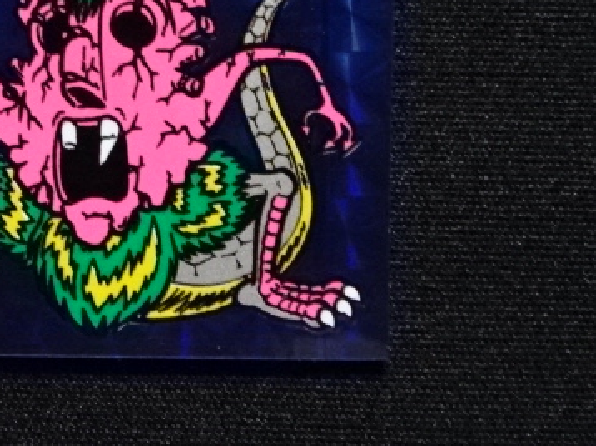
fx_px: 1015
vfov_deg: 24.3
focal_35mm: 59
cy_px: 70
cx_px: 112
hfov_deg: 31.8
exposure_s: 1/13
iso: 1600
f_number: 4
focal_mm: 5.61
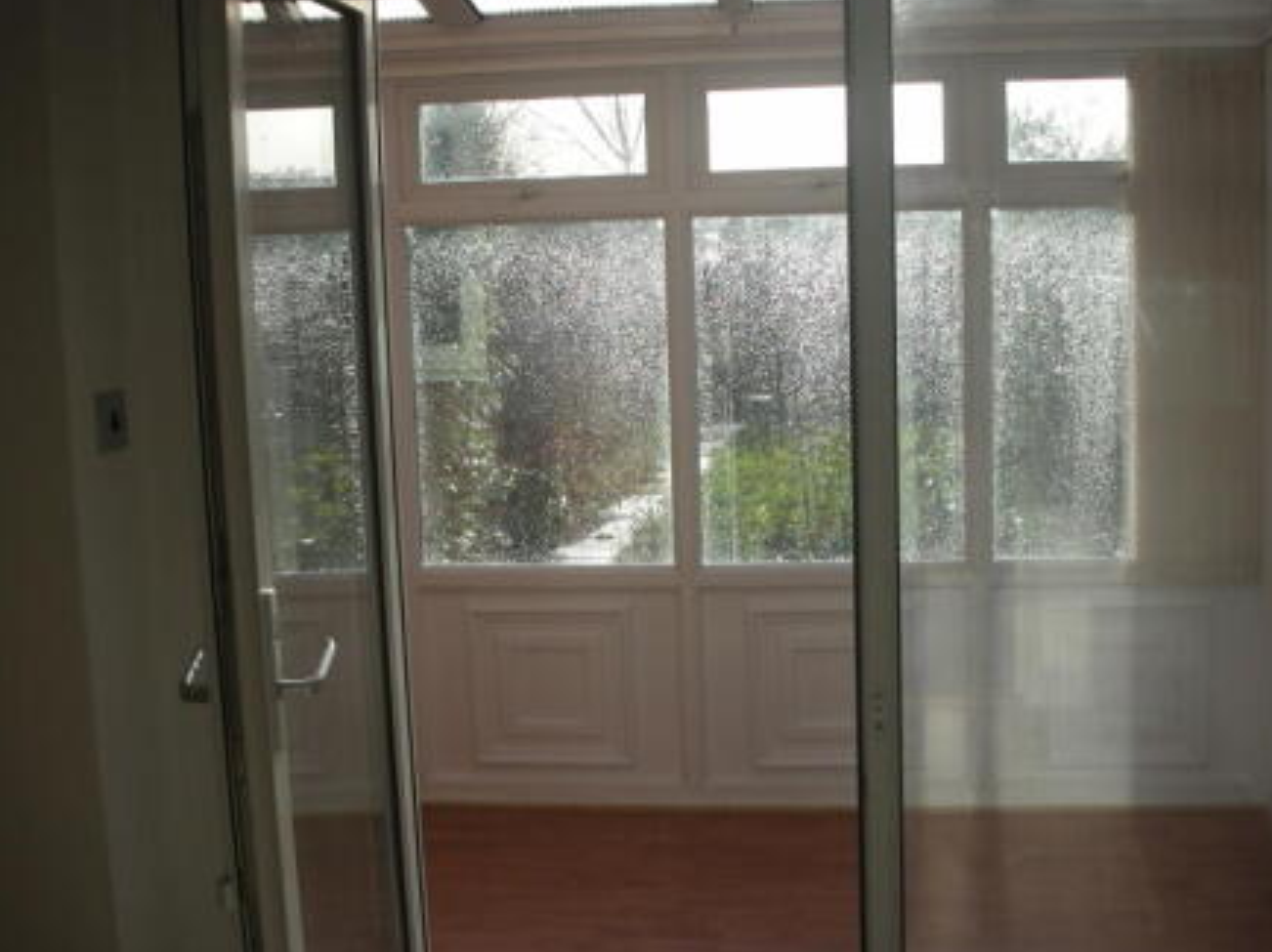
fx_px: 1726
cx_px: 705
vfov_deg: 30.8
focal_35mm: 47
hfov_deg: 40.4
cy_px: 499
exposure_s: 1/306
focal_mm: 5.8
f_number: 3
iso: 50
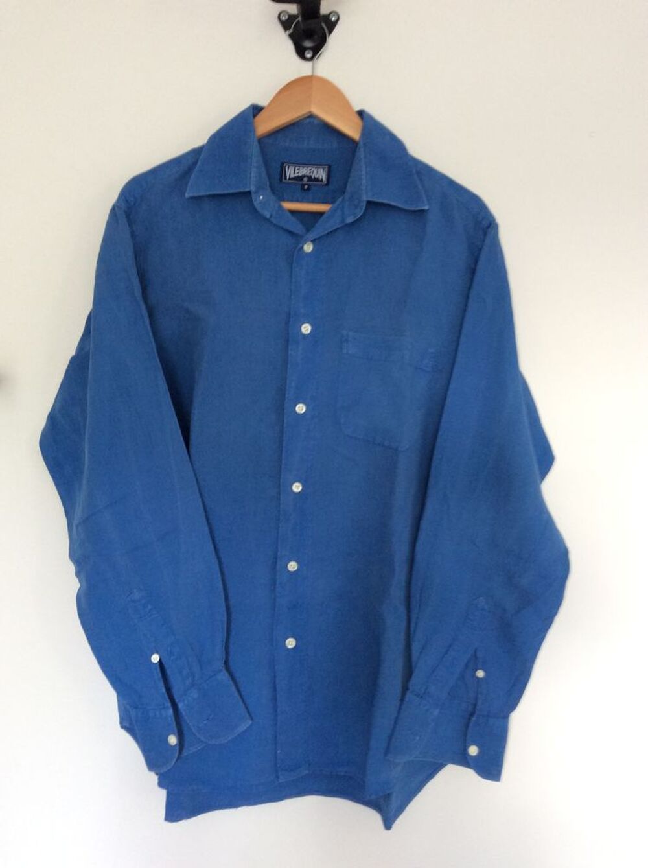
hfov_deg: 44.1
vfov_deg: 56.9
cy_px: 434
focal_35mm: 32
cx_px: 324
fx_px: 801
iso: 80
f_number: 2.4
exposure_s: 1/25
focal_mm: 3.3
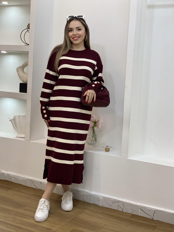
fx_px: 349
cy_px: 116
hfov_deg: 28.0
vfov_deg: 36.8
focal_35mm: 52
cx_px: 87
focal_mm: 6
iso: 80
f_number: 2
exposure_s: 1/100
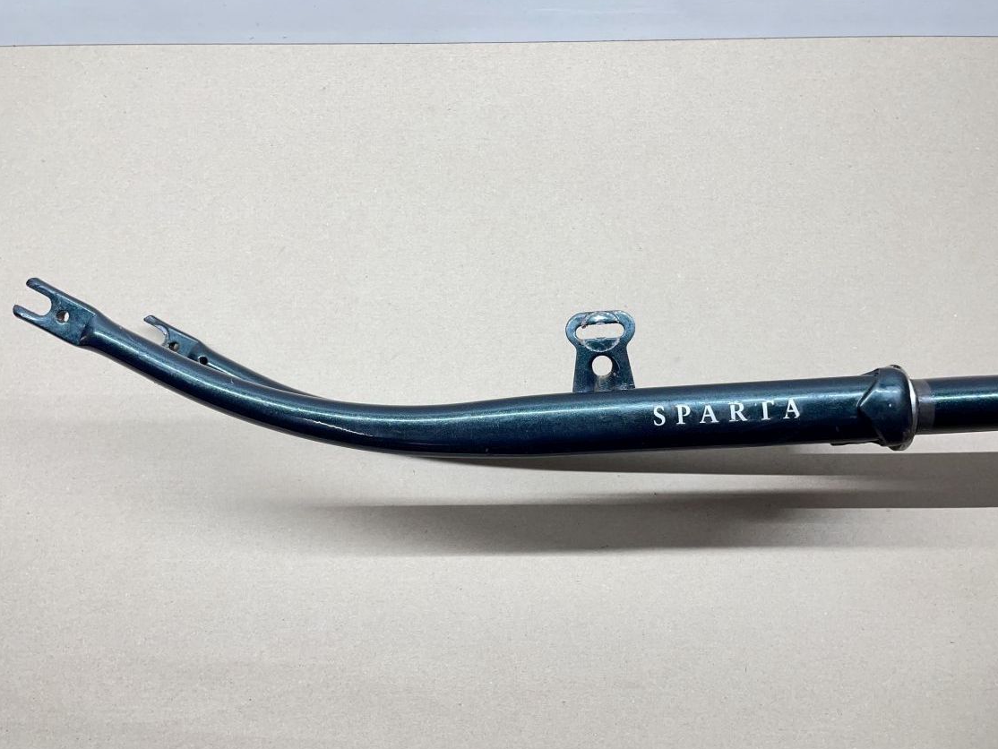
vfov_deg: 49.8
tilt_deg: -70.4
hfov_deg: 63.4
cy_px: 376
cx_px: 492
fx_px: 807
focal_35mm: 28
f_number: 1.6
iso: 80
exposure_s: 1/100
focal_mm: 4.2
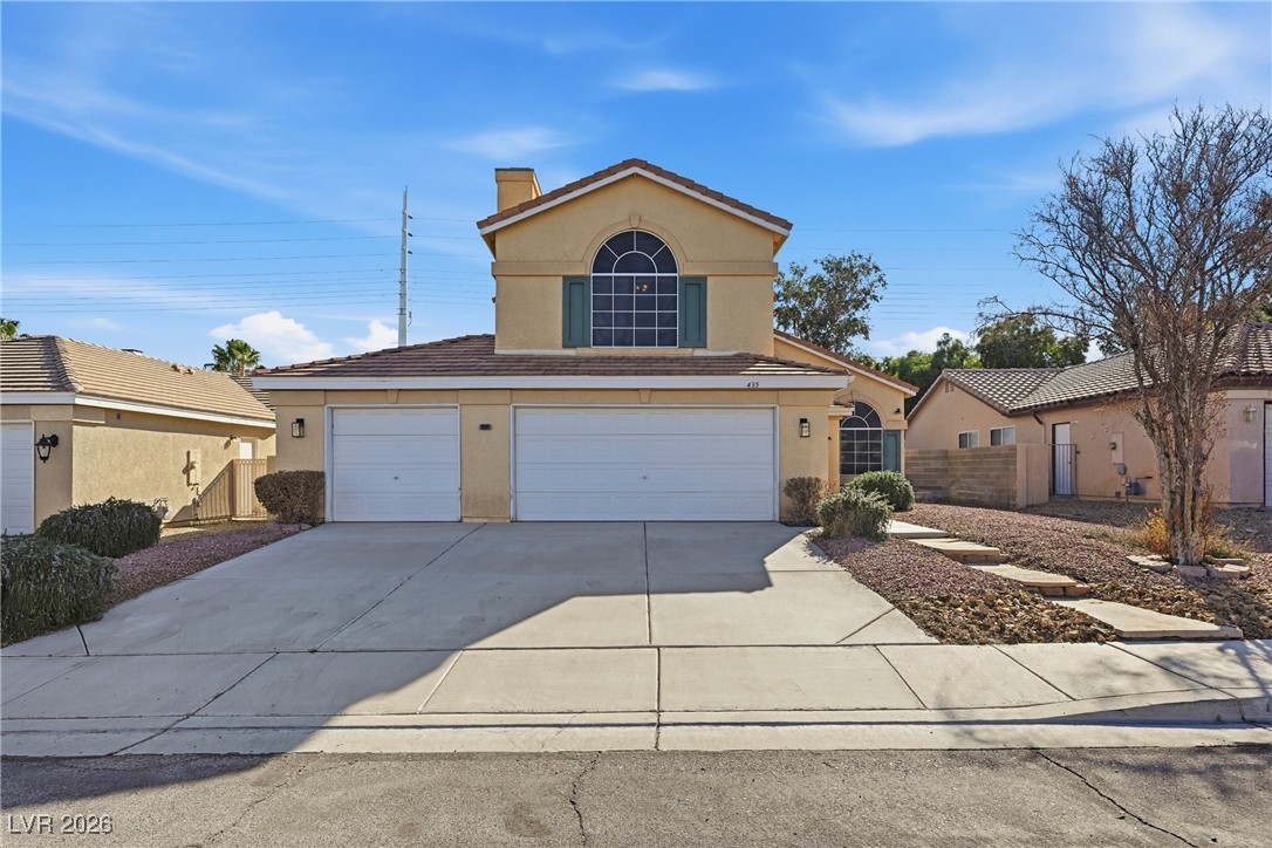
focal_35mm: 17
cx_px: 636
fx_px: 601
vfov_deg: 70.4
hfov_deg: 93.3
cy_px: 424
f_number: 9
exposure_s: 1/640
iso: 64
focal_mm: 17
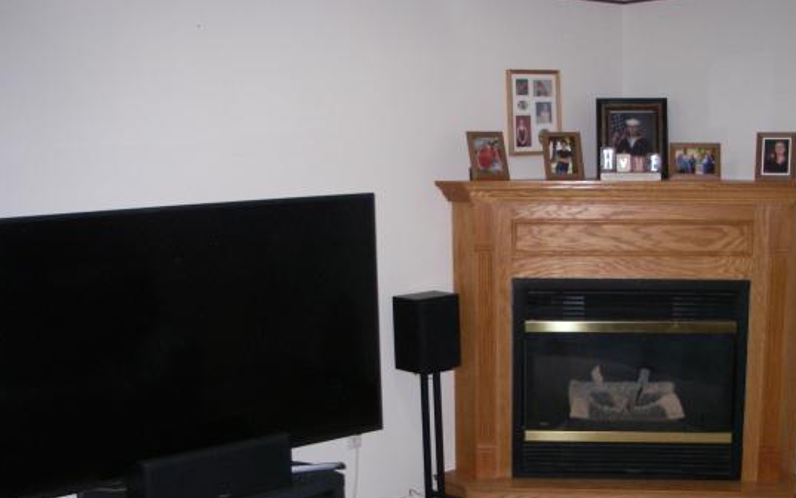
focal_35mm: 48
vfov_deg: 26.7
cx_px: 445
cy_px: 353
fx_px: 1042
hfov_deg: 41.8
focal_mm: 6.3
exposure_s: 1/40
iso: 250
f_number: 3.3
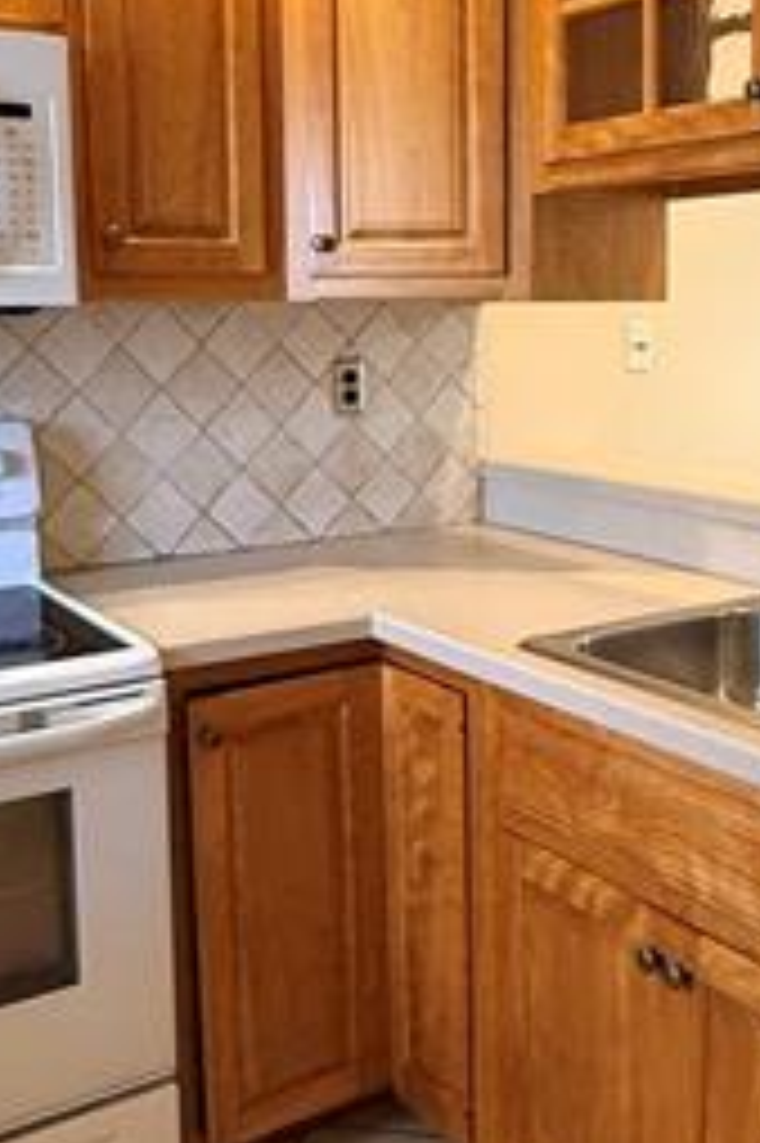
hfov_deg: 30.1
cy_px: 482
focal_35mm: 44
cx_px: 535
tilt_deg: -5.7
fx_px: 1395
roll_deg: -0.3
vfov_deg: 44.4
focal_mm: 2.22
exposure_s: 1/60
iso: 320
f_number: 2.2
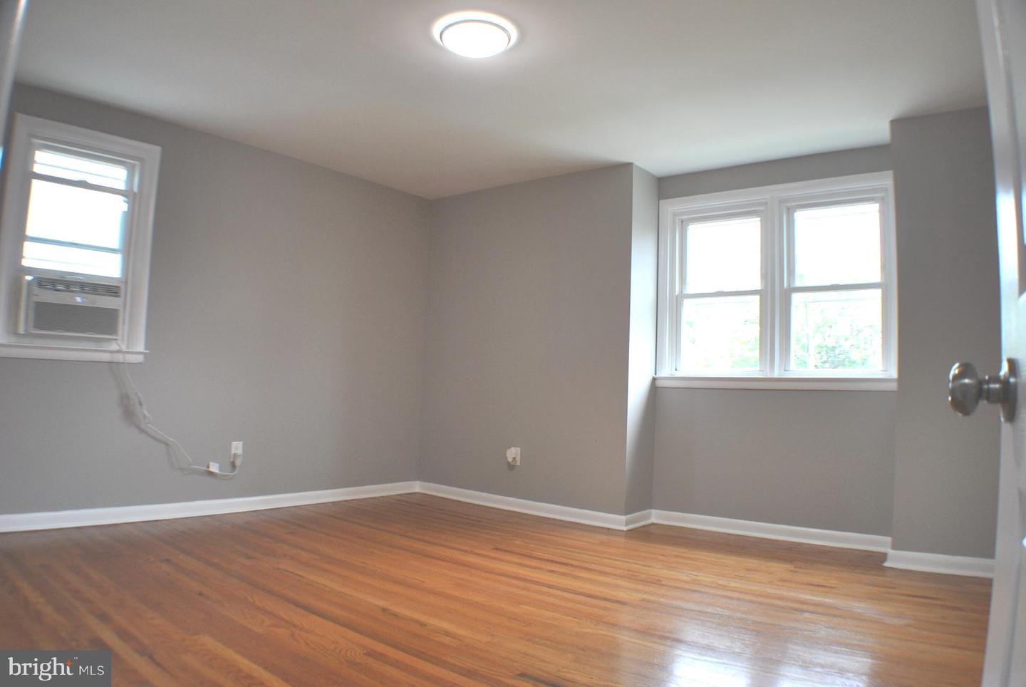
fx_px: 856
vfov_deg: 43.7
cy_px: 344
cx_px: 513
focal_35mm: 30
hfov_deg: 61.9
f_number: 3.8
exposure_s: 1/30
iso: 200
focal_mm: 20
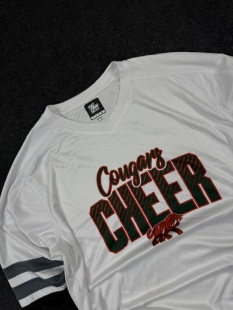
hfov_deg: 56.8
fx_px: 215
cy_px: 155
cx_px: 116
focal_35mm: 24
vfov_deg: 71.6
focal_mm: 6.76
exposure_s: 1/207
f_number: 1.78
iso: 64
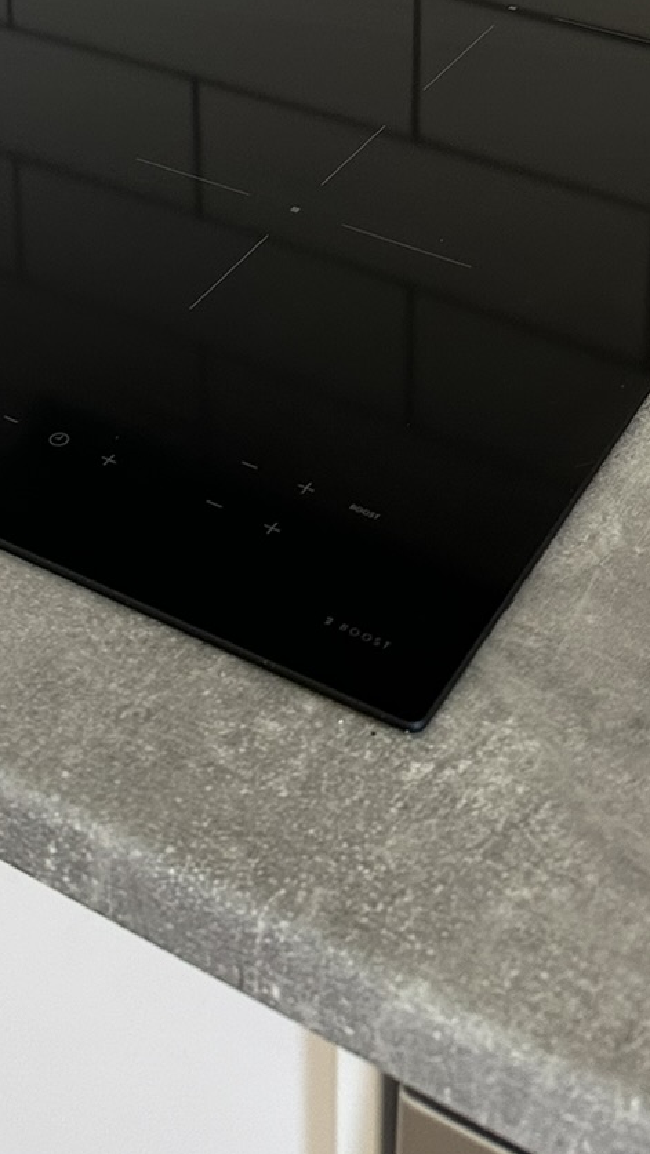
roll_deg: +0.5
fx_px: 1960
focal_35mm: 64
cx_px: 226
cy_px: -216
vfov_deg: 28.7
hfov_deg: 18.8
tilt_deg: -19.4
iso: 250
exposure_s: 1/111
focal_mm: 6.86
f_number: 1.78
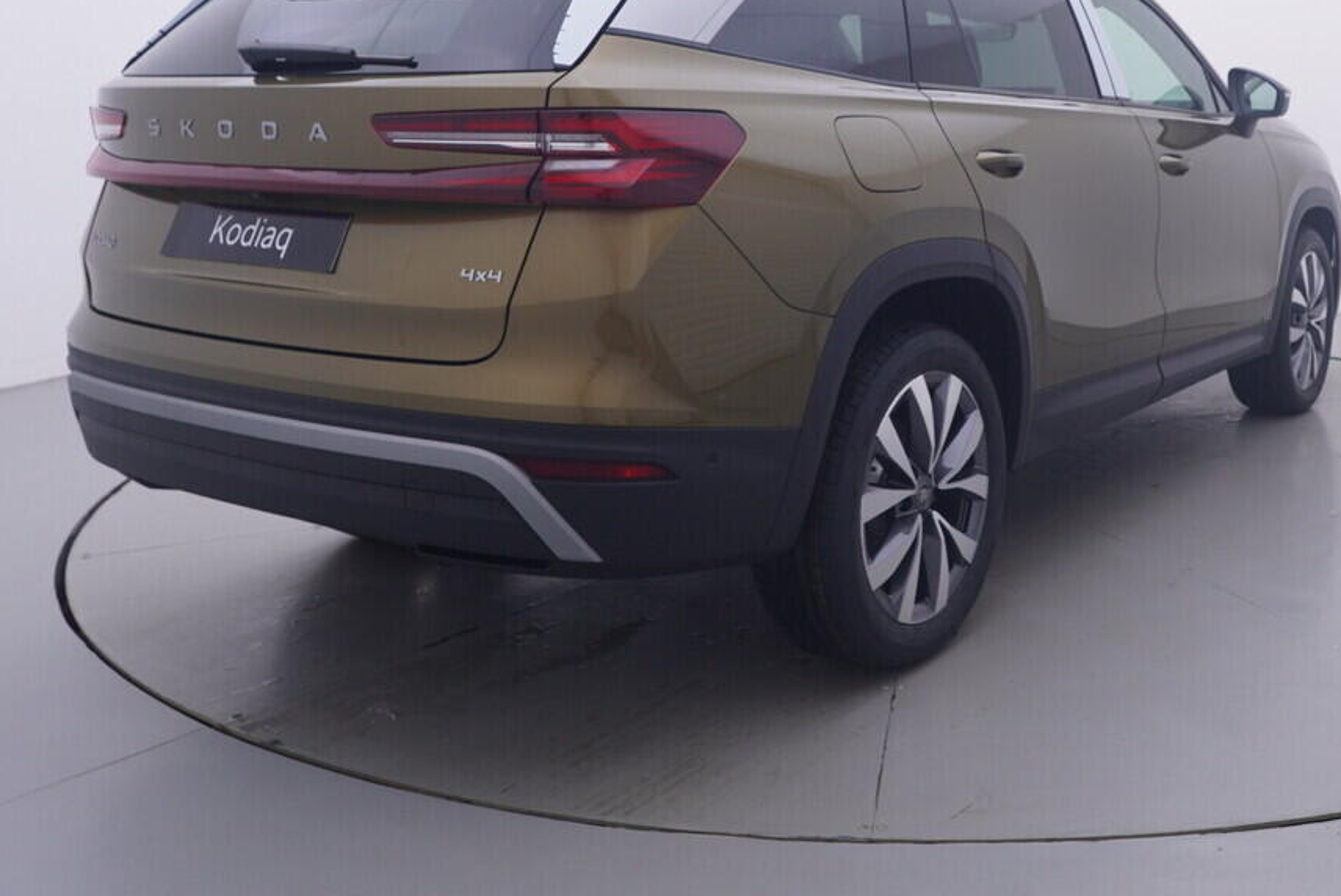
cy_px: 171
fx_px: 1410
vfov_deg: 34.1
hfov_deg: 49.7
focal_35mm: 38
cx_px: 926
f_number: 5
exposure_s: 1/80
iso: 200
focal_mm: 15
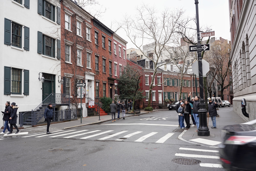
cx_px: 128
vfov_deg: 45.0
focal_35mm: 29
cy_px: 86
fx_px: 206
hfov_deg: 63.7
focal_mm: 29
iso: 400
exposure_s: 1/100
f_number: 8
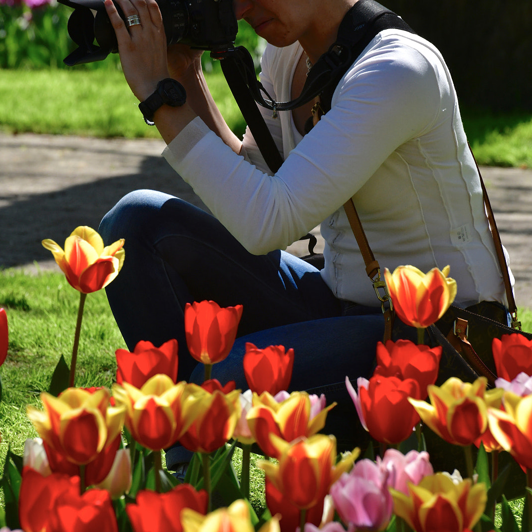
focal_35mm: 282
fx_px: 4903
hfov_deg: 6.2
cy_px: 224
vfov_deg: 6.2
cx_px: 266
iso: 800
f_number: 11
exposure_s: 1/320
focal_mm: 220
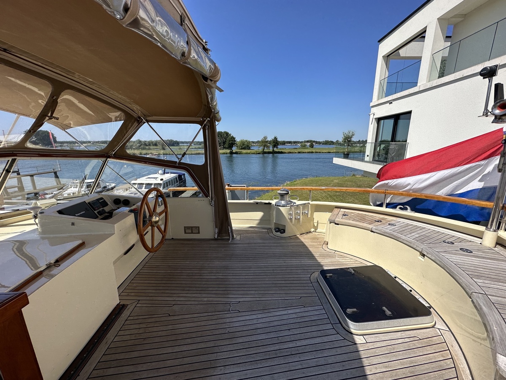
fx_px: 205
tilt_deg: -13.7
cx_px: 253
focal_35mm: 14
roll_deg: +0.1
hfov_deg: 102.1
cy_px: 190
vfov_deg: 85.7
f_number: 2.2
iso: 50
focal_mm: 2.22
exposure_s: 1/2053
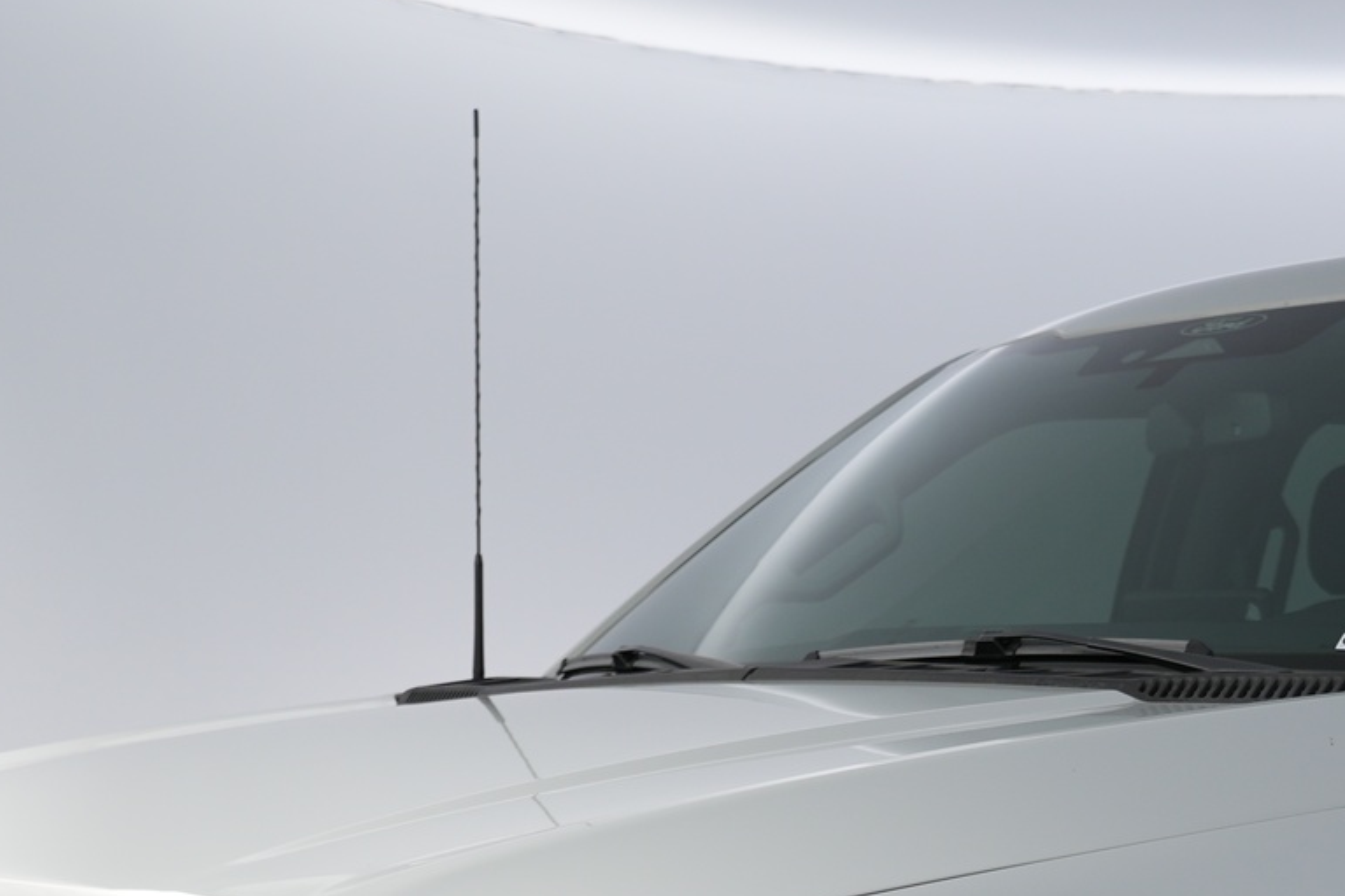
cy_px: 1369
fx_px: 2801
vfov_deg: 16.5
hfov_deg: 26.6
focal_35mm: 75
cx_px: 1047
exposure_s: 1/30
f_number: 2.8
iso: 160
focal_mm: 23
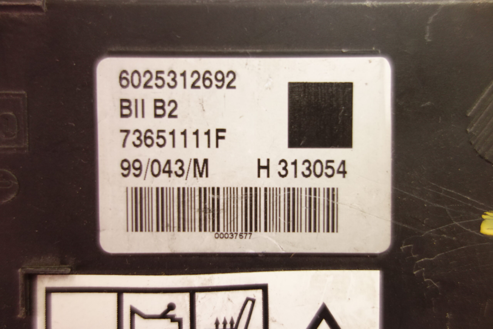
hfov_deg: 65.5
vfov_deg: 46.4
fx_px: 383
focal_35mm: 28
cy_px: 164
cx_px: 246
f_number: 1.8
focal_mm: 10.4
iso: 200
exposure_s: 1/30
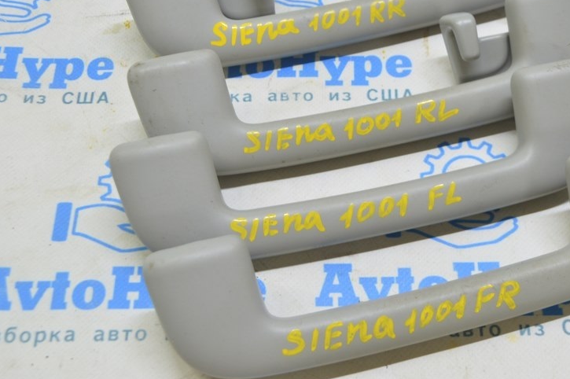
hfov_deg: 30.6
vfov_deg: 20.6
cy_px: 121
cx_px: 351
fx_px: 1039
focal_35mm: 66
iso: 400
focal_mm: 31
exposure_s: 1/20
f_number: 5.6
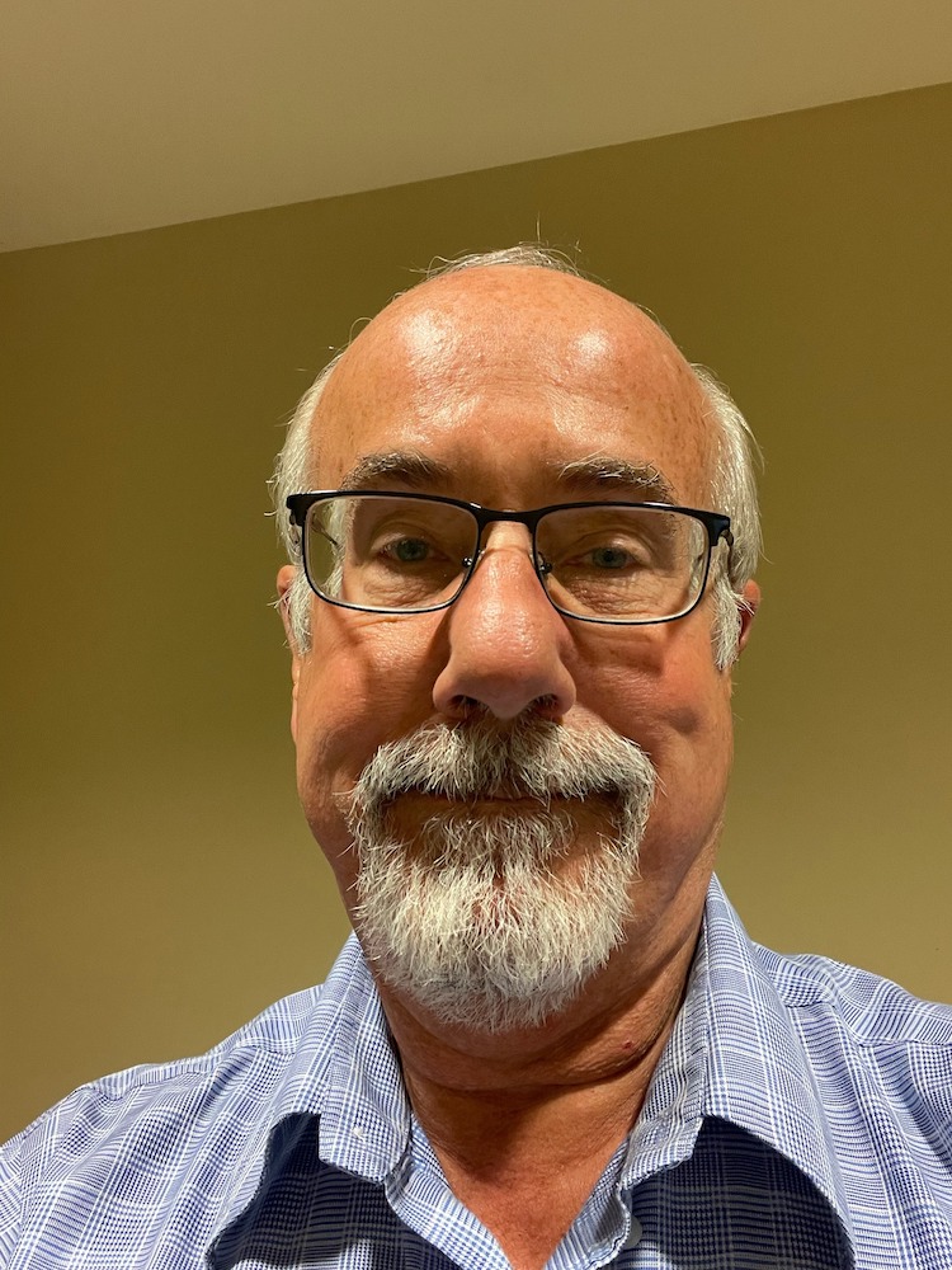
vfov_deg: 60.0
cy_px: 635
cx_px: 476
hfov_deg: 46.8
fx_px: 1100
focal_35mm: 30
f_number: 2.2
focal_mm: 2.71
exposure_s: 1/40
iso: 250
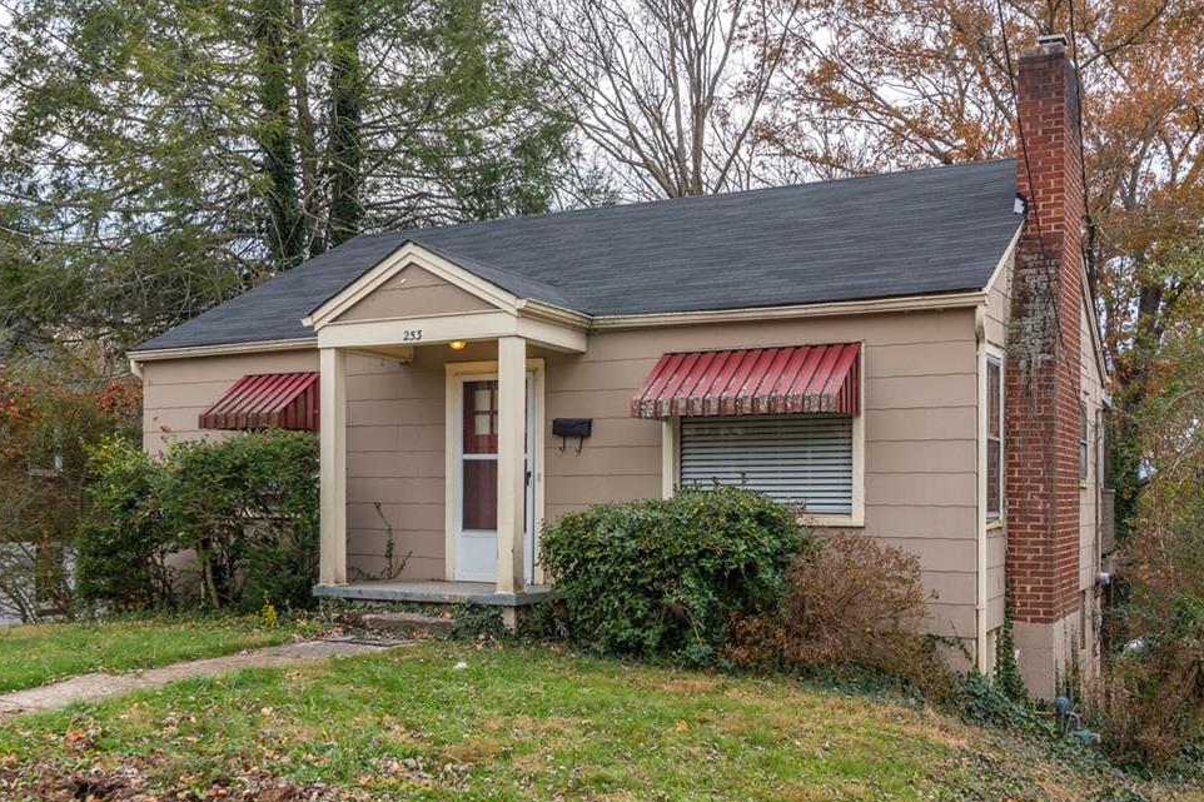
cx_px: 603
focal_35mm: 33
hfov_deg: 57.2
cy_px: 425
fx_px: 1103
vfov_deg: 39.9
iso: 320
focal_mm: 31
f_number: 8
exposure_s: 1/250
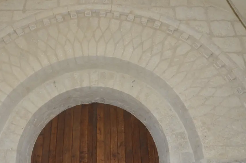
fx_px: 245
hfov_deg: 52.8
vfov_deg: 36.7
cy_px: 82
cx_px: 97
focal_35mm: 36
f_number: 4
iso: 800
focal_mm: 16
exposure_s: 1/60
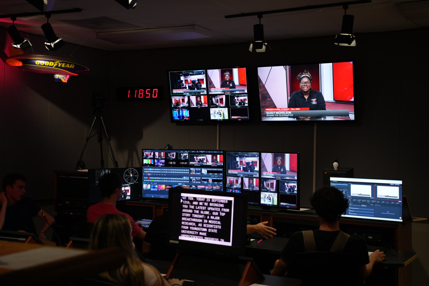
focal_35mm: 51
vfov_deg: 26.7
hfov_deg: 39.2
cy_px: 144
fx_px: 602
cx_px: 212
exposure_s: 1/80
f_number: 2.8
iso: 800
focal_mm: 49.5
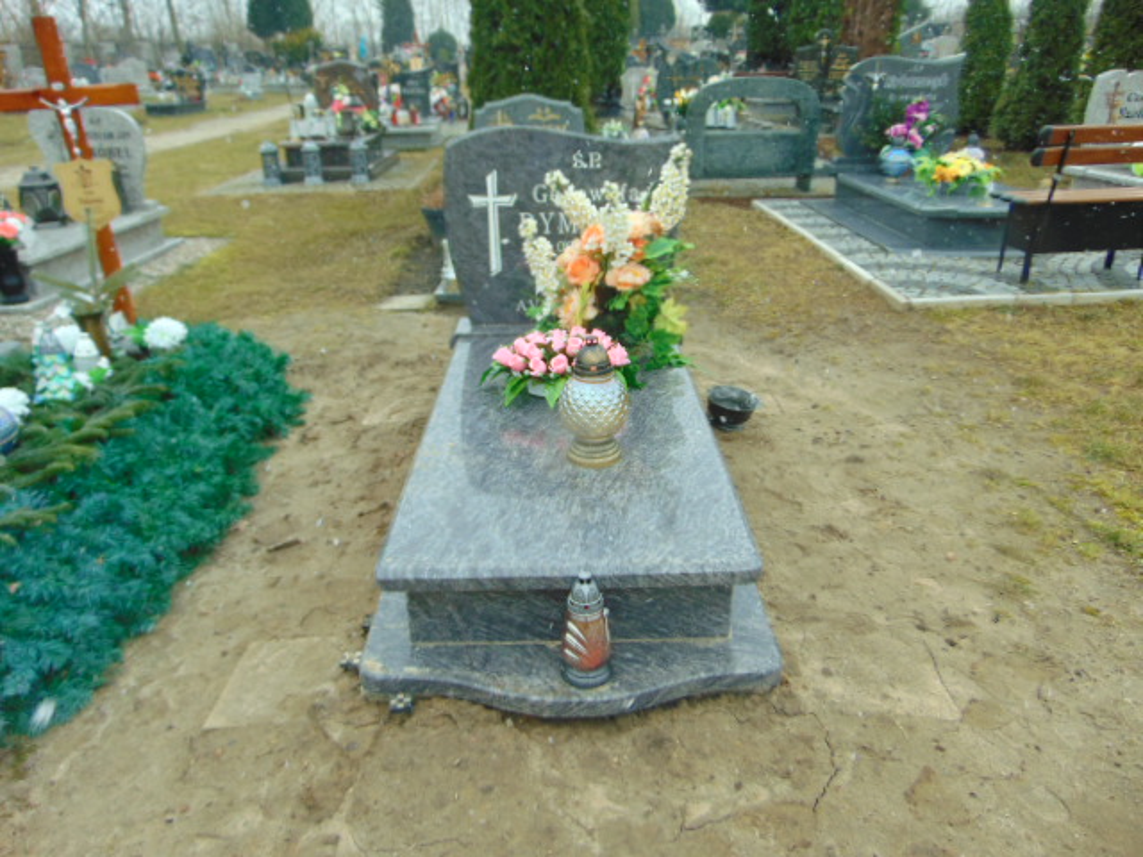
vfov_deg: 54.9
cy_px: 428
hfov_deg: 69.4
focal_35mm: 25
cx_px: 572
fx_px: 825
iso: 80
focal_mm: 4.5
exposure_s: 1/200
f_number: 3
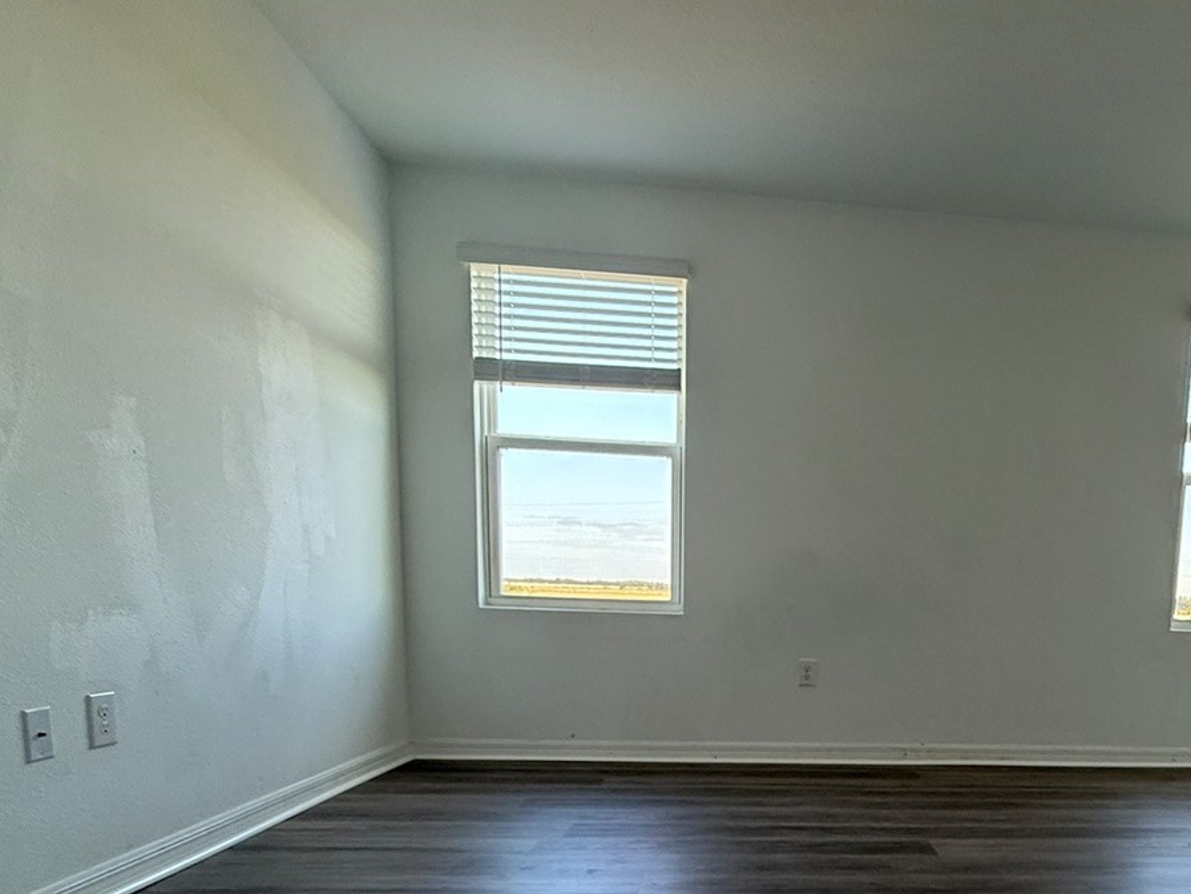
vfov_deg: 51.5
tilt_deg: -7.5
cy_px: 713
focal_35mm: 25
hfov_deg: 66.2
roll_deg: -2.9
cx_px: 852
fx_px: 860
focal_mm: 2.22
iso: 160
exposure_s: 1/99
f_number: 2.2
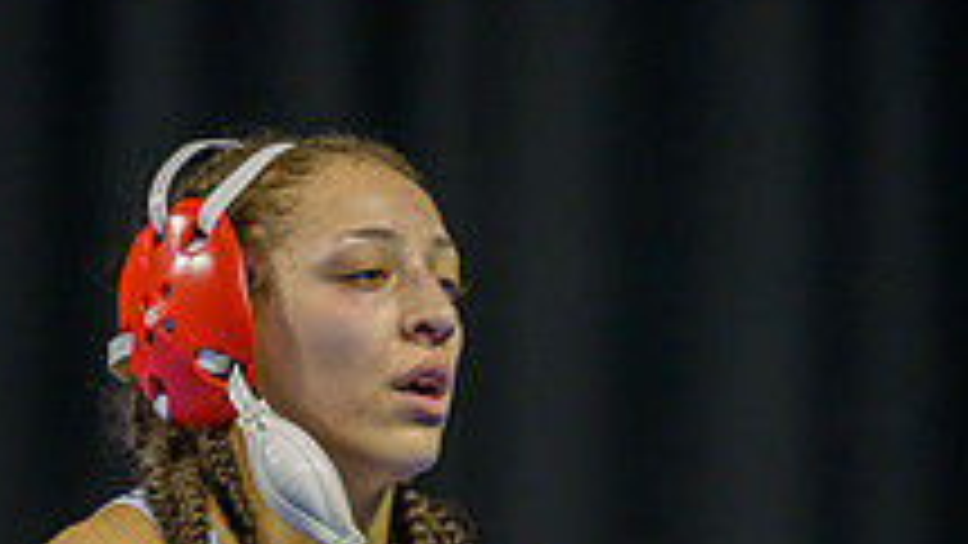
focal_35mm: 707
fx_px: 18149
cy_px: 844
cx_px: 358
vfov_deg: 1.7
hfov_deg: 3.1
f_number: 2.8
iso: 3200
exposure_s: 1/800
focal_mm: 200
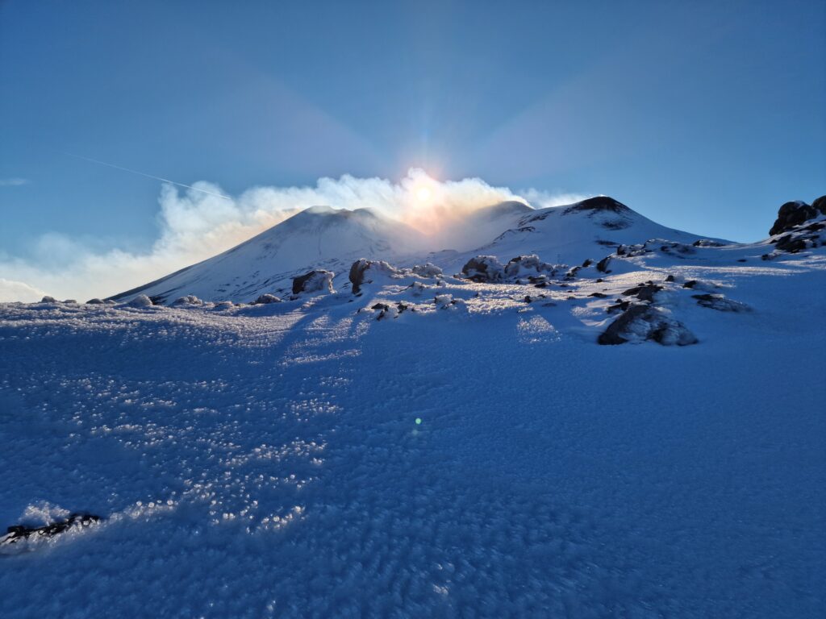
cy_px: 310
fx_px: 549
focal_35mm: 23
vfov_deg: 58.9
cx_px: 413
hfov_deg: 73.9
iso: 50
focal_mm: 6.4
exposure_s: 1/1944
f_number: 1.8
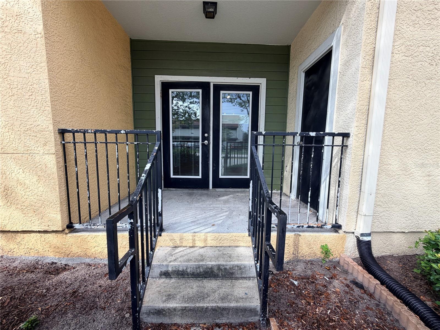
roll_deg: -0.1
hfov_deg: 102.1
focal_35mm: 14
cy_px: 165
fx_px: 178
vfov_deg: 85.7
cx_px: 220
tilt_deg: -5.5
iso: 50
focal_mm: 2.22
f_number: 2.2
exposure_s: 1/285
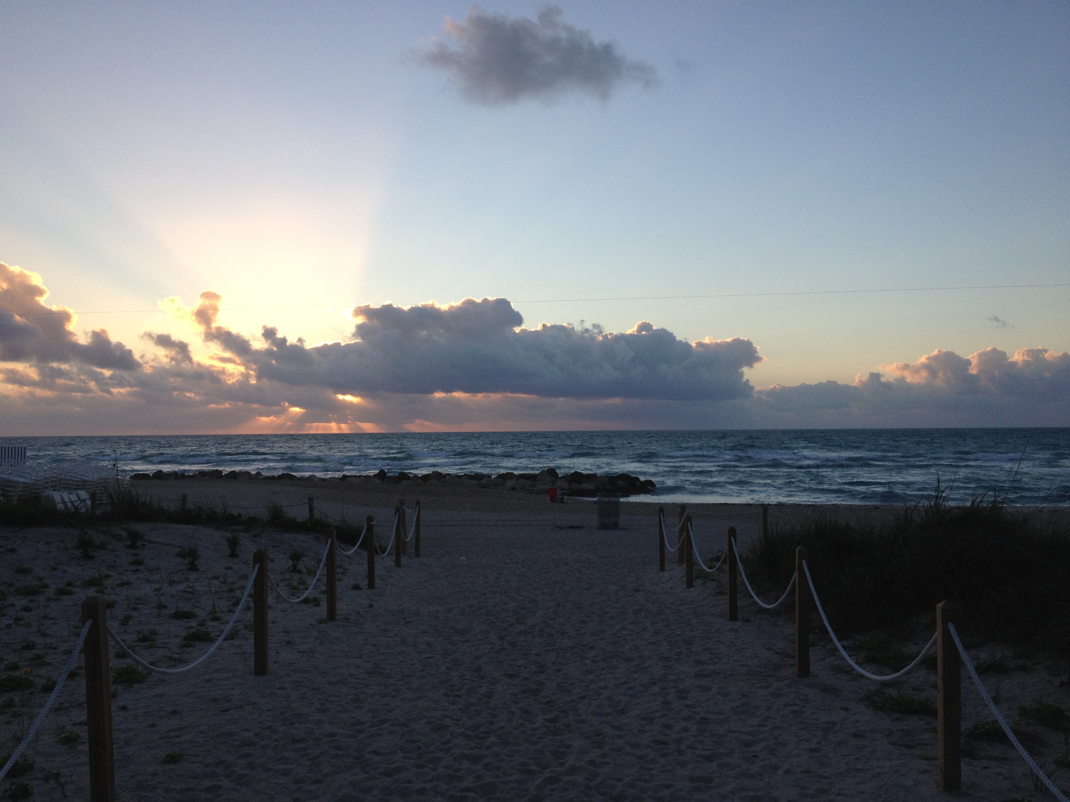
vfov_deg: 40.7
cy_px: 401
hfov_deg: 52.6
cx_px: 535
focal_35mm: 35
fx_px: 1082
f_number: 2.4
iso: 50
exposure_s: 1/746
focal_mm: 4.28
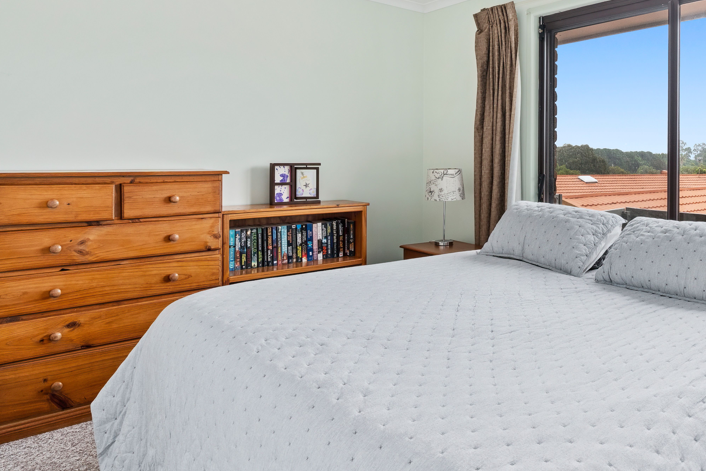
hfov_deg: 62.9
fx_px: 549
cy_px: 158
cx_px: 500
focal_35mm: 28
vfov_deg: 45.7
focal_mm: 16
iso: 320
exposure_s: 1/6
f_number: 9
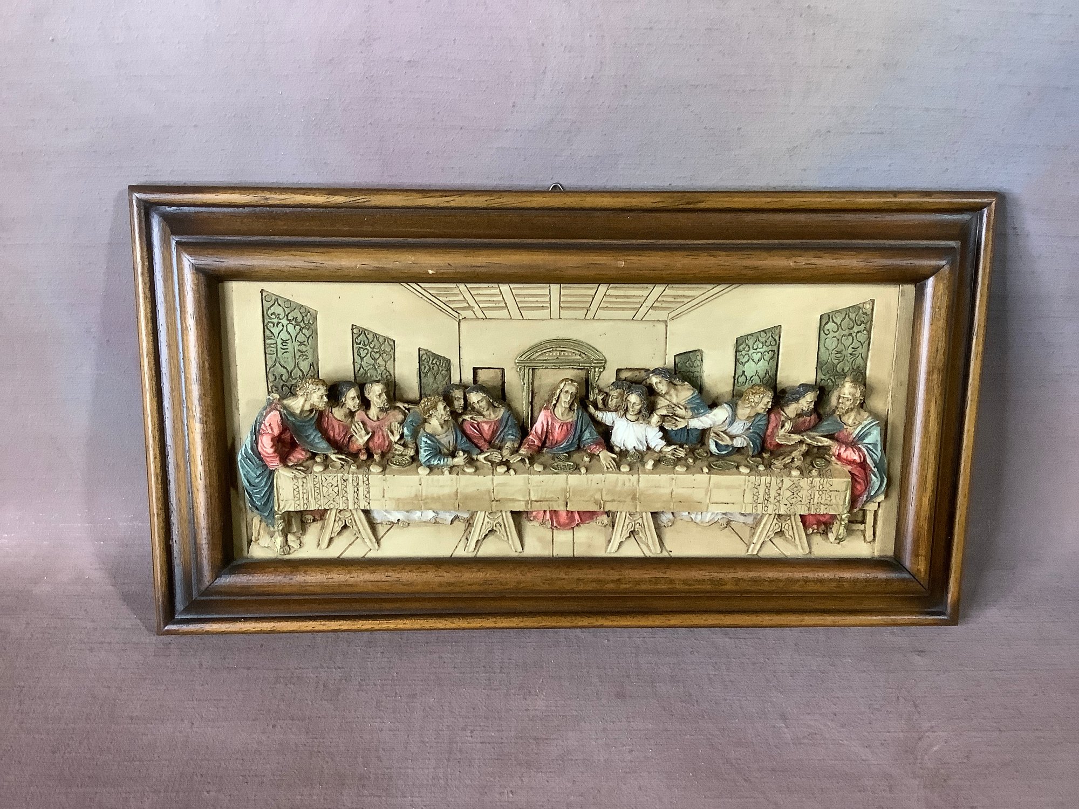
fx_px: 966
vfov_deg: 45.4
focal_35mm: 31
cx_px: 540
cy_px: 404
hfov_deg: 58.4
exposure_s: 1/50
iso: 250
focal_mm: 3.3
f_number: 2.4
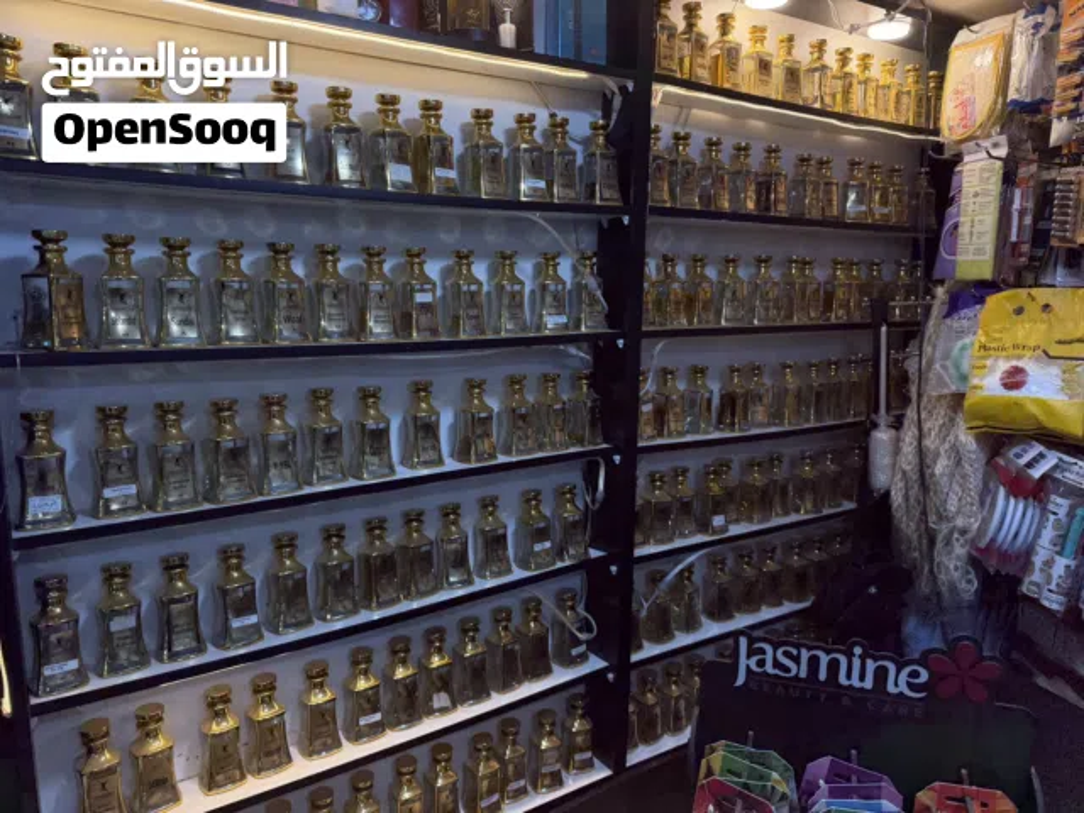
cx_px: 542
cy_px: 406
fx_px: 752
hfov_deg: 71.6
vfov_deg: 56.8
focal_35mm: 24
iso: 80
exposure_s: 1/312
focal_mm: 6.76
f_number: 1.78
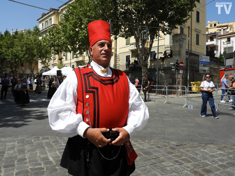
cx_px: 118
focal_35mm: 30
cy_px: 88
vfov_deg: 46.8
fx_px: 204
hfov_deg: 60.0
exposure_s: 1/1600
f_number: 3.5
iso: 100
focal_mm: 5.4
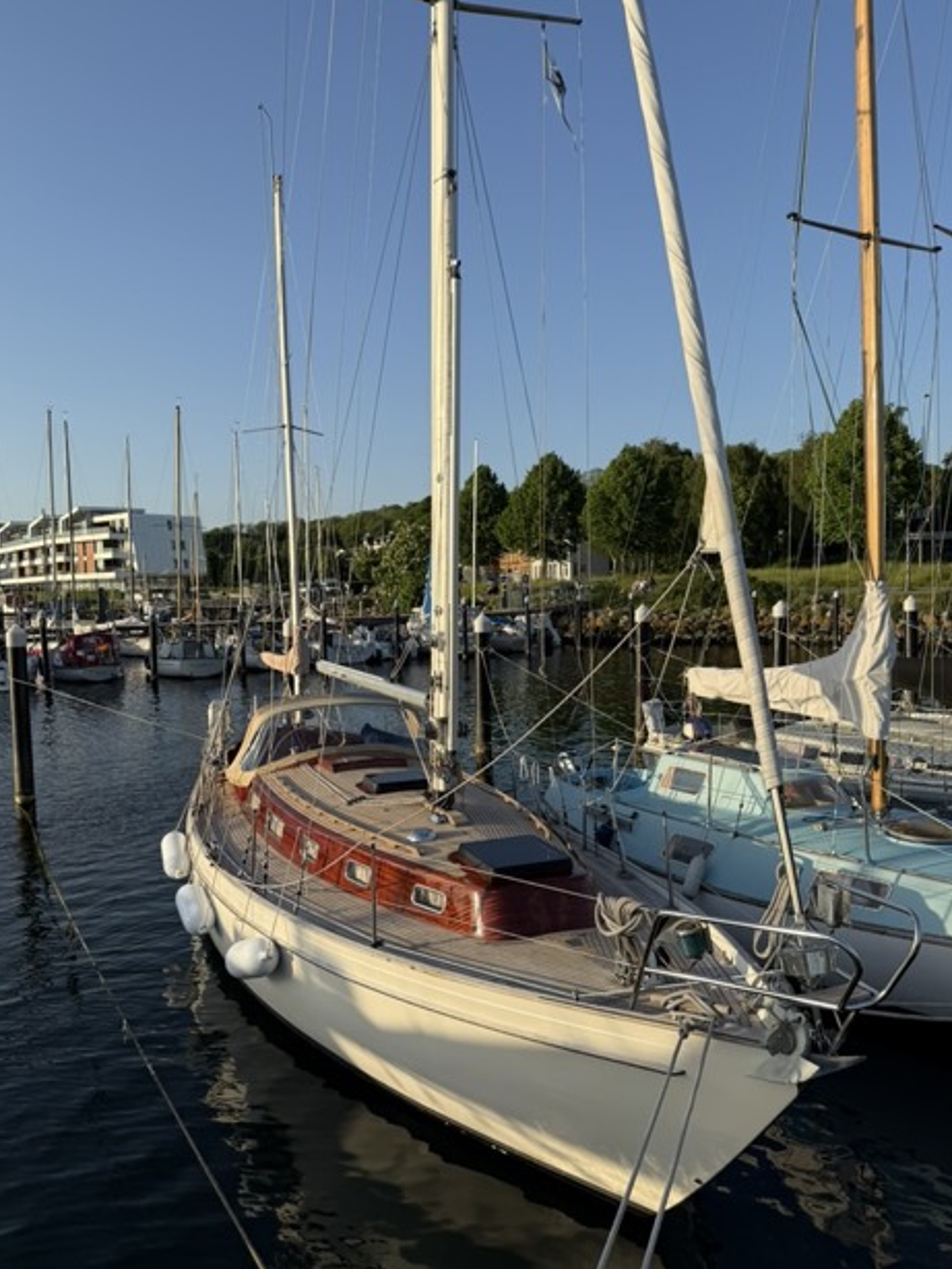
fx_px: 916
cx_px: 471
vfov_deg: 69.4
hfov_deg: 54.9
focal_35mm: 25
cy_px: 645
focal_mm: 6.76
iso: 80
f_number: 1.78
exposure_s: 1/3021
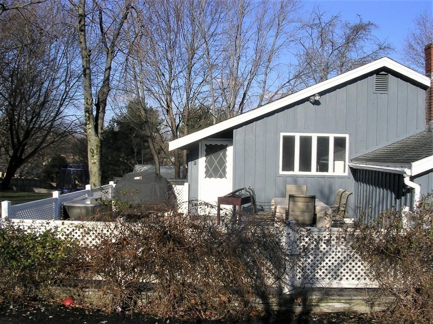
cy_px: 162
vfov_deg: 37.7
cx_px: 216
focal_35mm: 38
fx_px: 475
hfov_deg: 49.0
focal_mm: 5.8
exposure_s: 1/397
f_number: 5.6
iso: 50
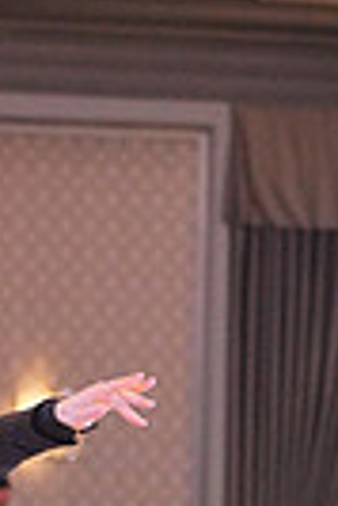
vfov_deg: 5.4
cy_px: 807
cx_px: -355
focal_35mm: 375
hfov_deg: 3.6
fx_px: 5267
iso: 6400
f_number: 2.8
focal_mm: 86
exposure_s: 1/500
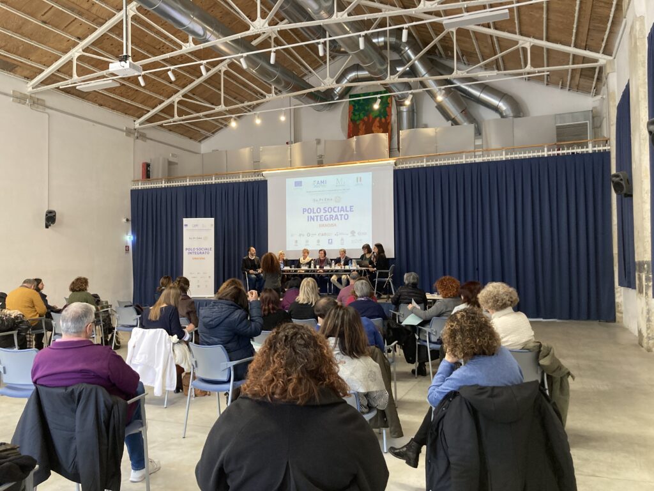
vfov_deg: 49.7
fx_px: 529
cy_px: 246
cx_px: 327
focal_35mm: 28
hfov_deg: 63.4
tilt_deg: +2.6
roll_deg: +0.1
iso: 200
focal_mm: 3.99
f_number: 1.8
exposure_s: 1/50
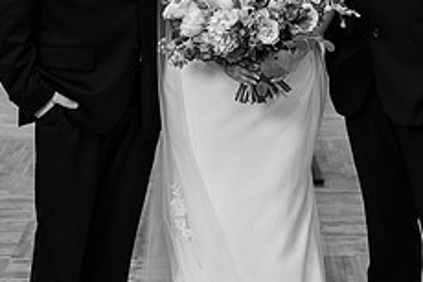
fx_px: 1362
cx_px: 265
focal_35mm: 116
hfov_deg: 17.6
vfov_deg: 11.6
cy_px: -58
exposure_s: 1/60
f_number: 3.2
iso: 320
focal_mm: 46
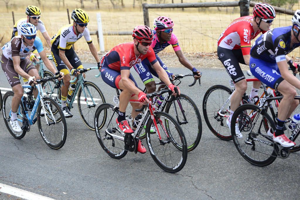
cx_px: 150
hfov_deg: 22.2
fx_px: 766
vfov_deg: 14.8
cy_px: 100
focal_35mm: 92
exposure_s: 1/1000
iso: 500
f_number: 4.5
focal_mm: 92
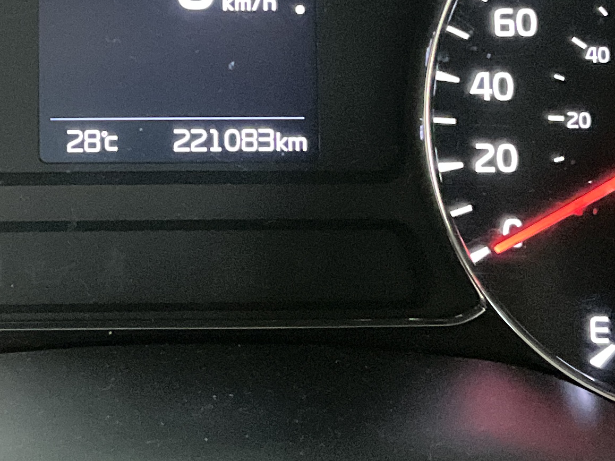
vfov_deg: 14.3
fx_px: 1794
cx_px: 115
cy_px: -39
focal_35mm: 101
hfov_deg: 19.2
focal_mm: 3
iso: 640
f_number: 1.8
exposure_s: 1/30
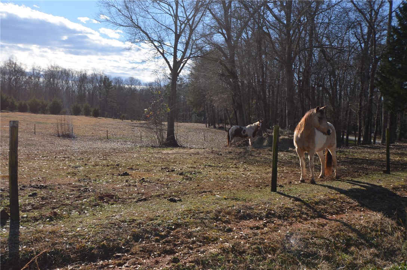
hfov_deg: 53.2
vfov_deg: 36.7
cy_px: 135
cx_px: 204
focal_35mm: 36
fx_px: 406
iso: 100
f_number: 9
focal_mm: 24
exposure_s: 1/200
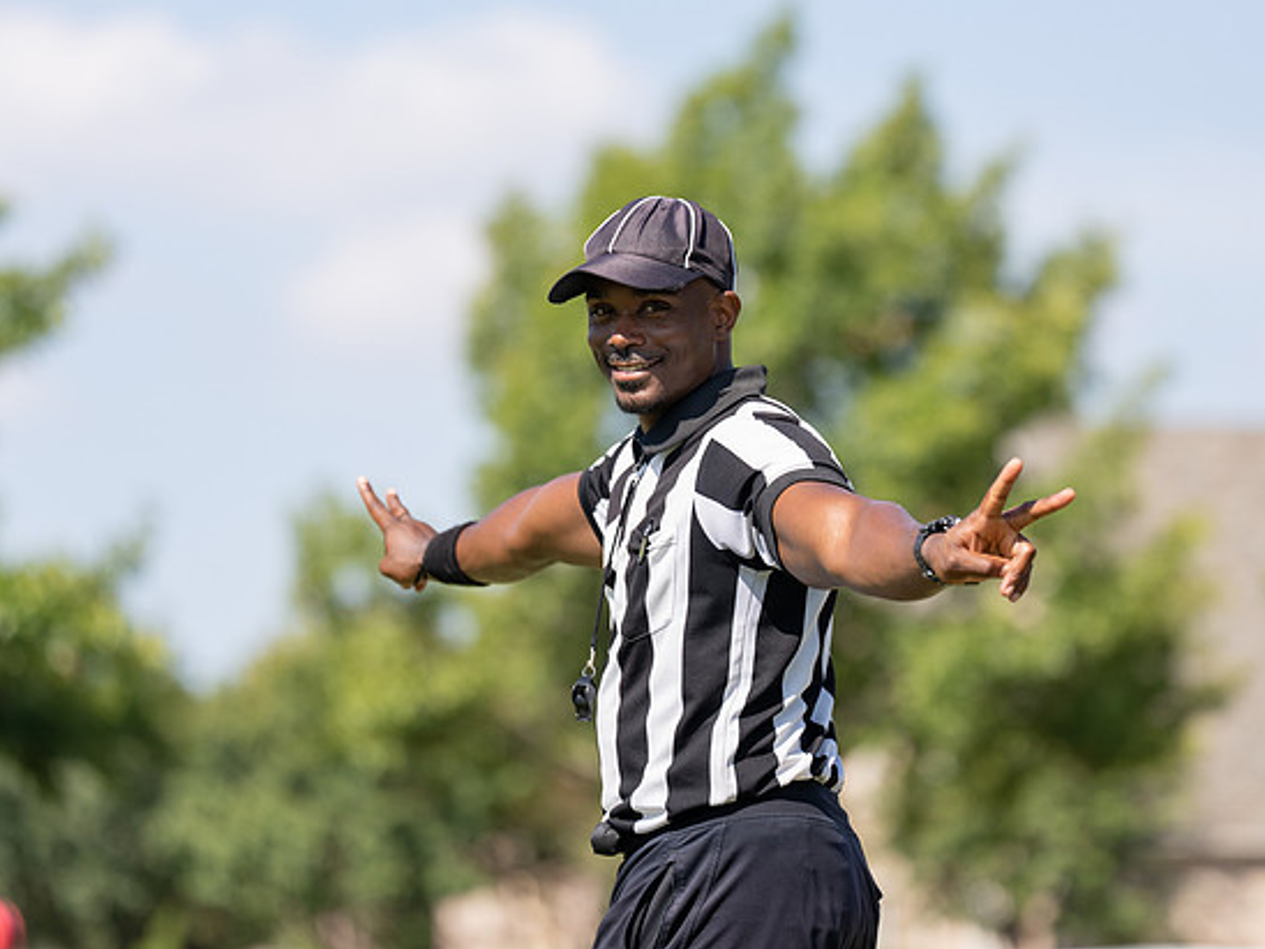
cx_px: 721
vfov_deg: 6.8
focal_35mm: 217
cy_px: 331
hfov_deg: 9.1
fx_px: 7930
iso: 100
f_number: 2.8
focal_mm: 153
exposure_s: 1/1600
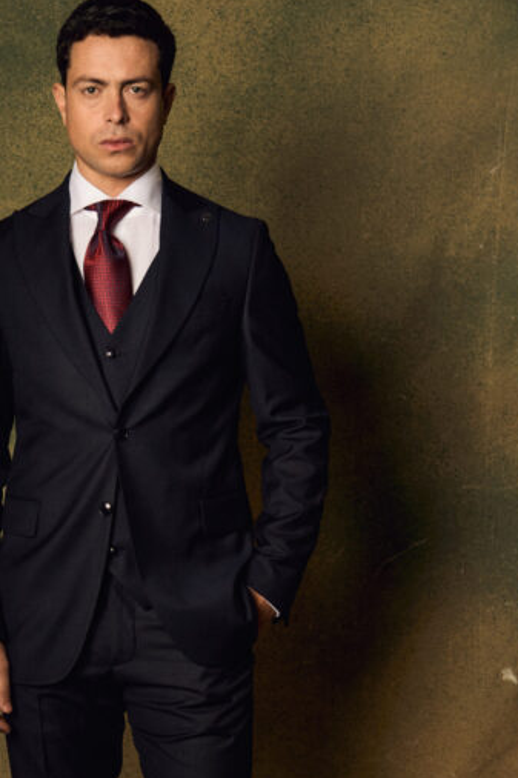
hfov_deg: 15.3
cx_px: 129
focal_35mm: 89
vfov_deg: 22.6
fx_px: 1922
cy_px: 603
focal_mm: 50
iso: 320
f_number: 3.5
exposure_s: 1/125
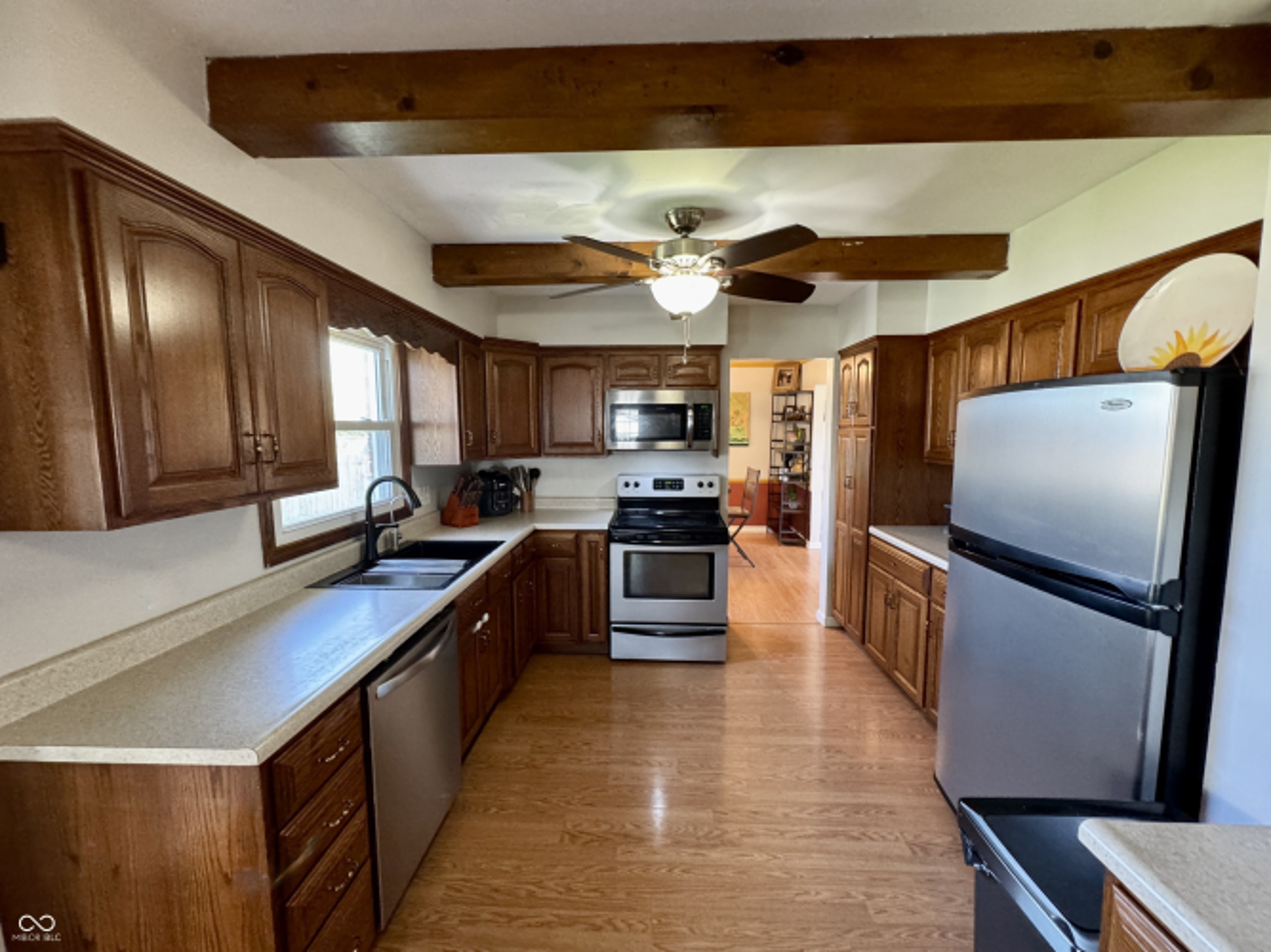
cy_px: 476
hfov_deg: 102.1
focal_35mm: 14
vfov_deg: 85.7
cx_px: 636
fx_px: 514
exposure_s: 1/60
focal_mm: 2.22
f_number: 2.2
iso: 640
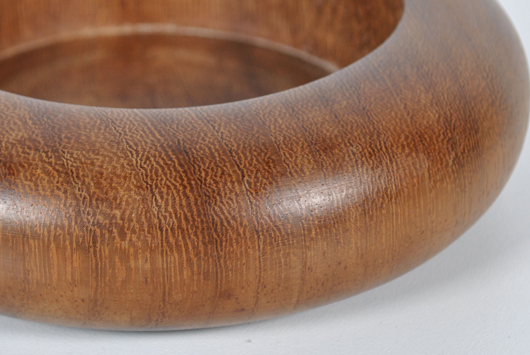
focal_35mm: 145
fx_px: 2137
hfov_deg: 14.1
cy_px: 71
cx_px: 132
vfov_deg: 9.5
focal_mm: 50
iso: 200
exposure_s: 1/80
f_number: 5.6
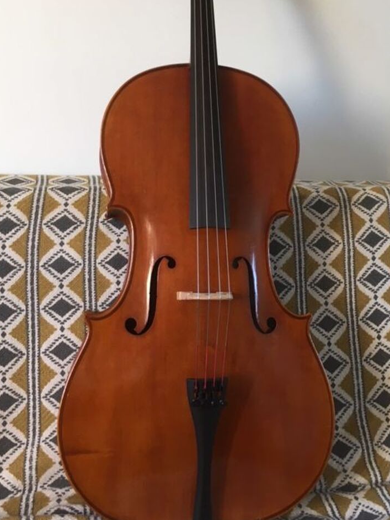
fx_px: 616
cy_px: 172
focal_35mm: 41
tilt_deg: -9.2
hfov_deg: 35.1
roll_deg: -2.7
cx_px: 211
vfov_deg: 45.1
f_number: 2.2
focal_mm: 4.15
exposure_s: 1/33
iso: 64
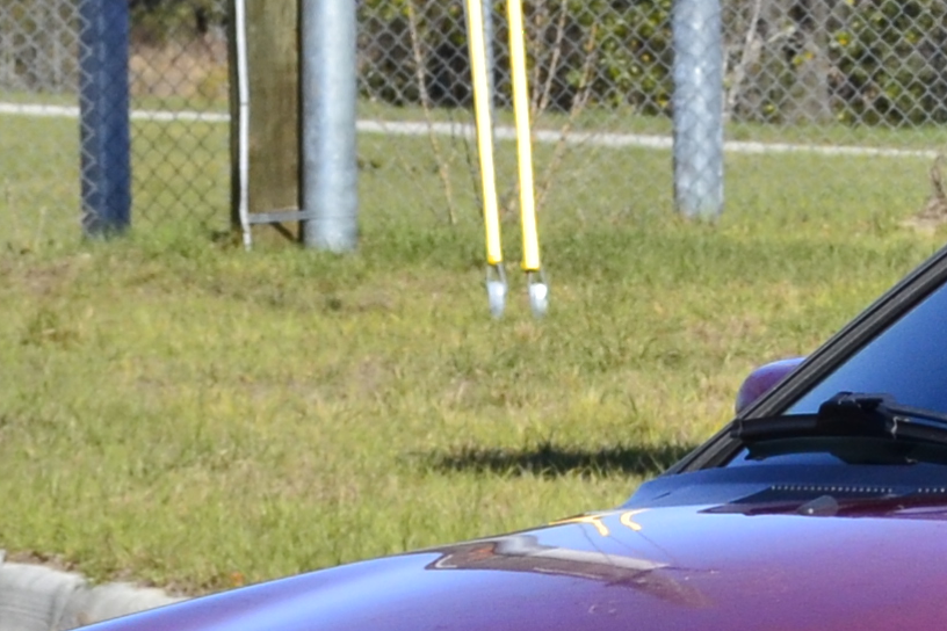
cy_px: 666
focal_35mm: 466
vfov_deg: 2.9
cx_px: 1939
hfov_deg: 4.4
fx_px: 12253
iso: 400
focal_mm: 55
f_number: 11
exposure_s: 1/500
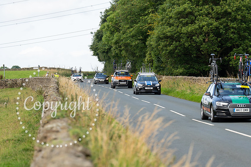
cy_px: 84
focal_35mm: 177
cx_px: 126
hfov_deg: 11.6
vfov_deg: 7.8
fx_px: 1233
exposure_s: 1/800
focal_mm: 165
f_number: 4.5
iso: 500
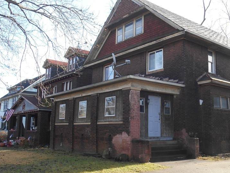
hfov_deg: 49.8
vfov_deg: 38.7
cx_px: 139
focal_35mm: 37
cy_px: 87
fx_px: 246
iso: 80
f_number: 3.4
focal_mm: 4.7
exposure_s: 1/160
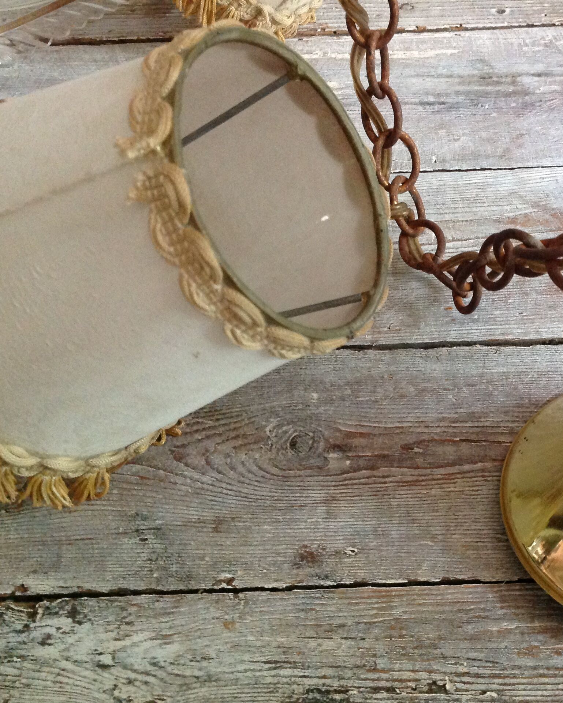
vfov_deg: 40.3
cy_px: 353
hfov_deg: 32.2
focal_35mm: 46
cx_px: 422
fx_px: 958
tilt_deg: -55.2
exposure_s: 1/15
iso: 320
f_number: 2.4
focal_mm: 4.28
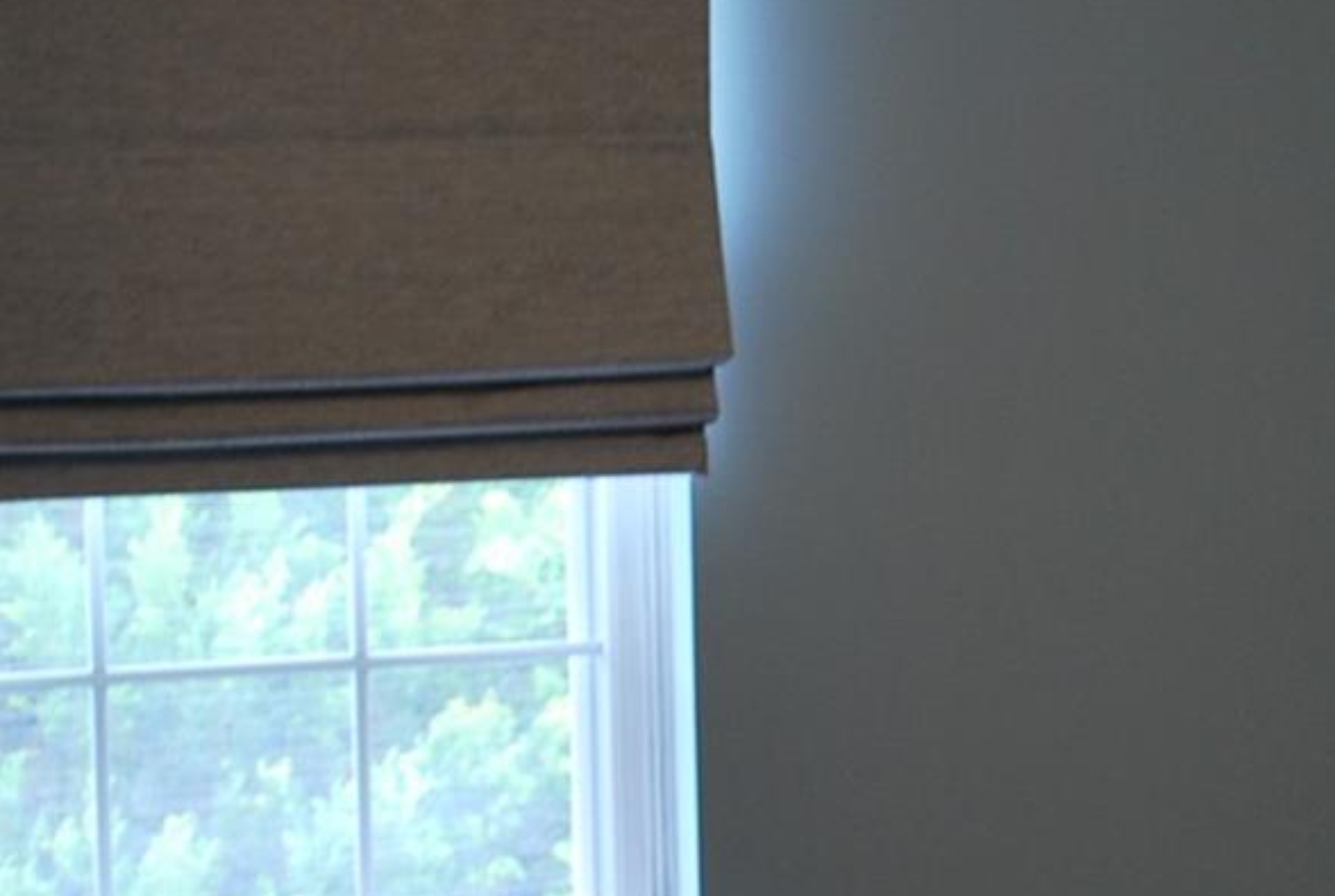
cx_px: 981
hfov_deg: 21.5
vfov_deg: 14.6
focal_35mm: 94
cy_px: 472
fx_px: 3494
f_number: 3.5
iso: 200
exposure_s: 1/40
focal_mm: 18
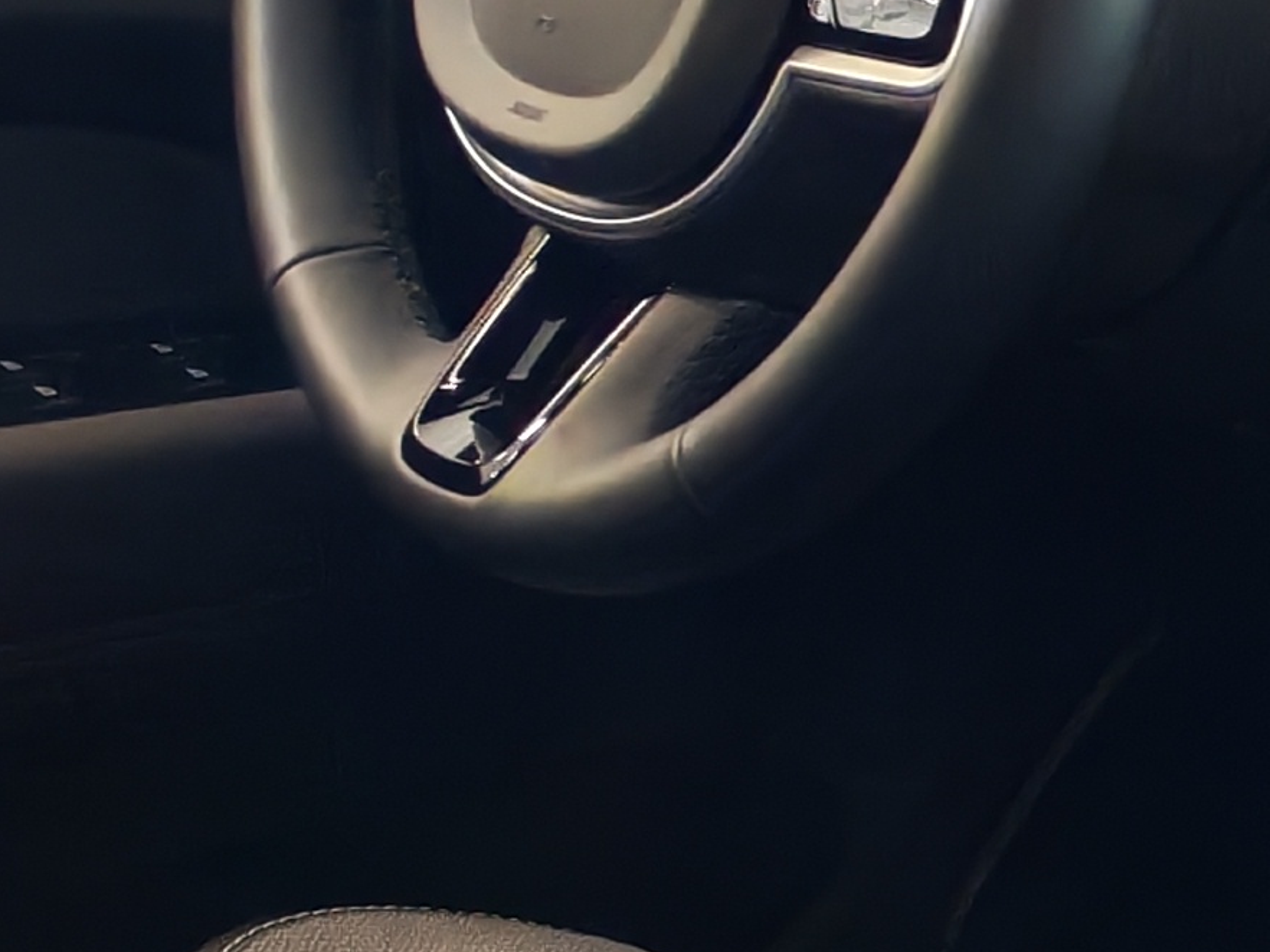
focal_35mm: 144
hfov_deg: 12.0
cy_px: 1037
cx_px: 2664
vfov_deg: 10.2
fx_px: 5282
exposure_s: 1/100
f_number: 1.9
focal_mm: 6.12
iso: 773
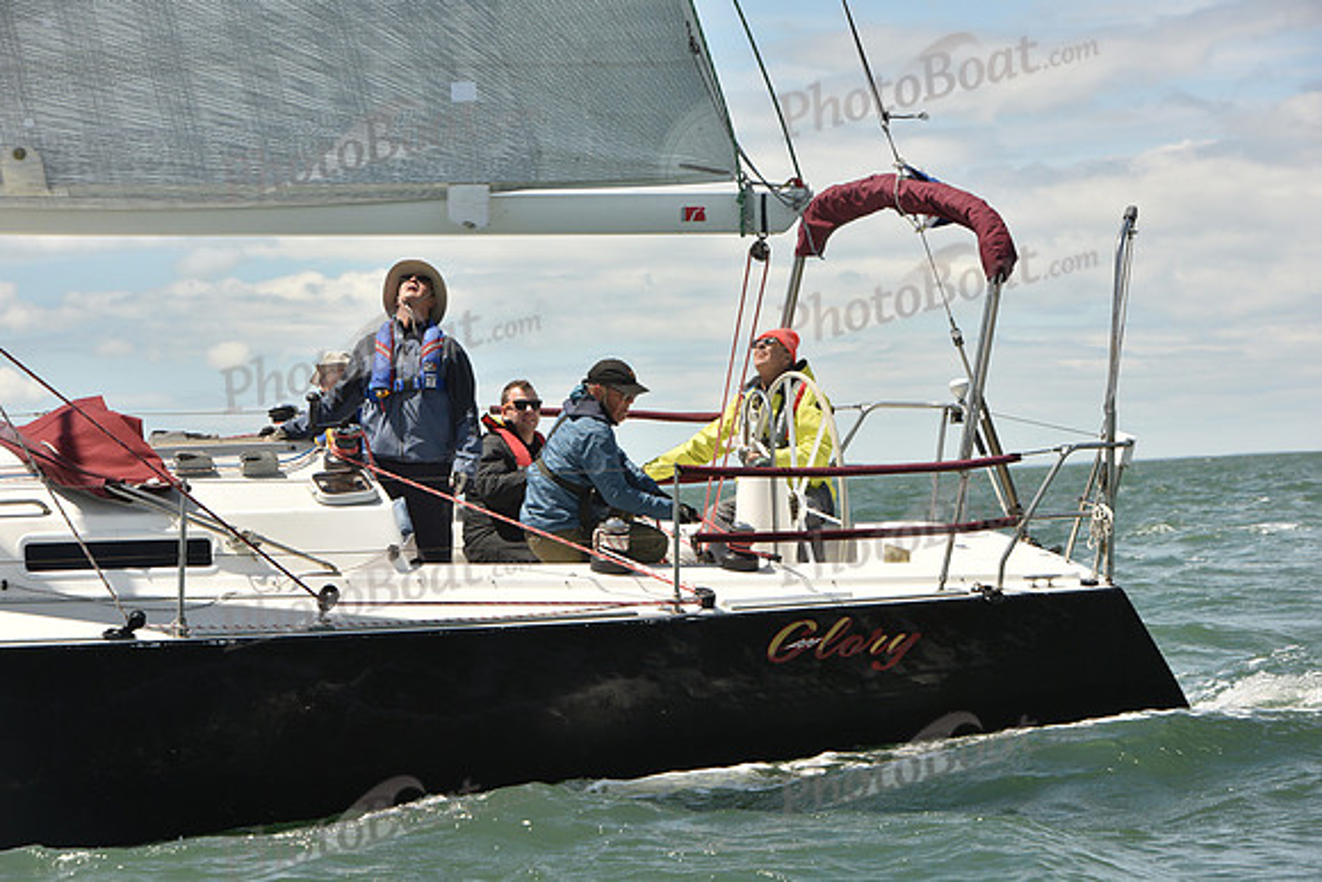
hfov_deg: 15.8
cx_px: 661
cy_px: 441
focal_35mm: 130
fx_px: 4775
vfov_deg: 10.6
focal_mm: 130
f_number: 10
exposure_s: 1/800
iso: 320
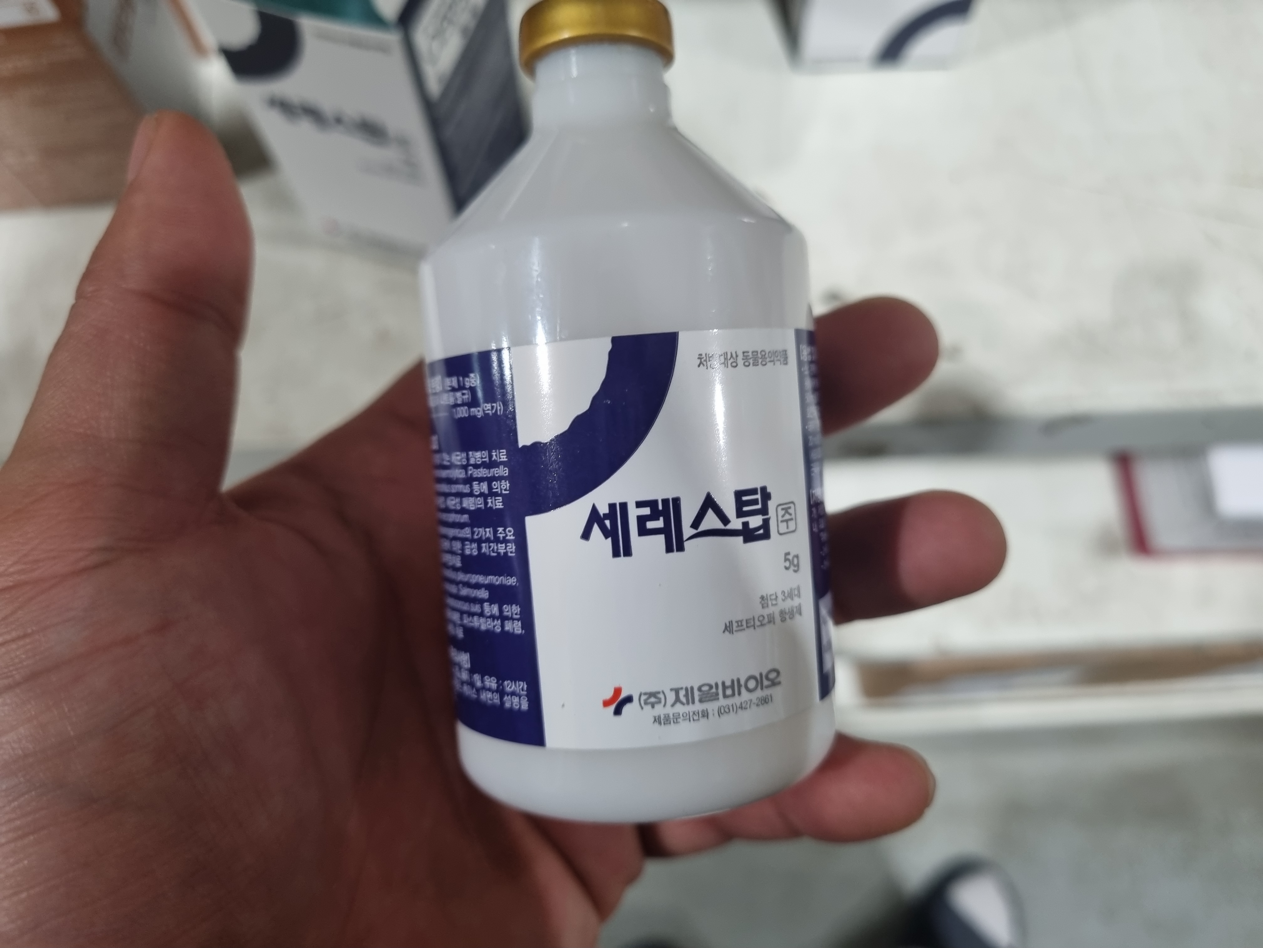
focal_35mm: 26
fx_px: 949
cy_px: 474
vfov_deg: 53.1
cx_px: 632
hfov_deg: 67.3
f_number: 1.8
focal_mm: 5.4
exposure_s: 1/60
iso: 160
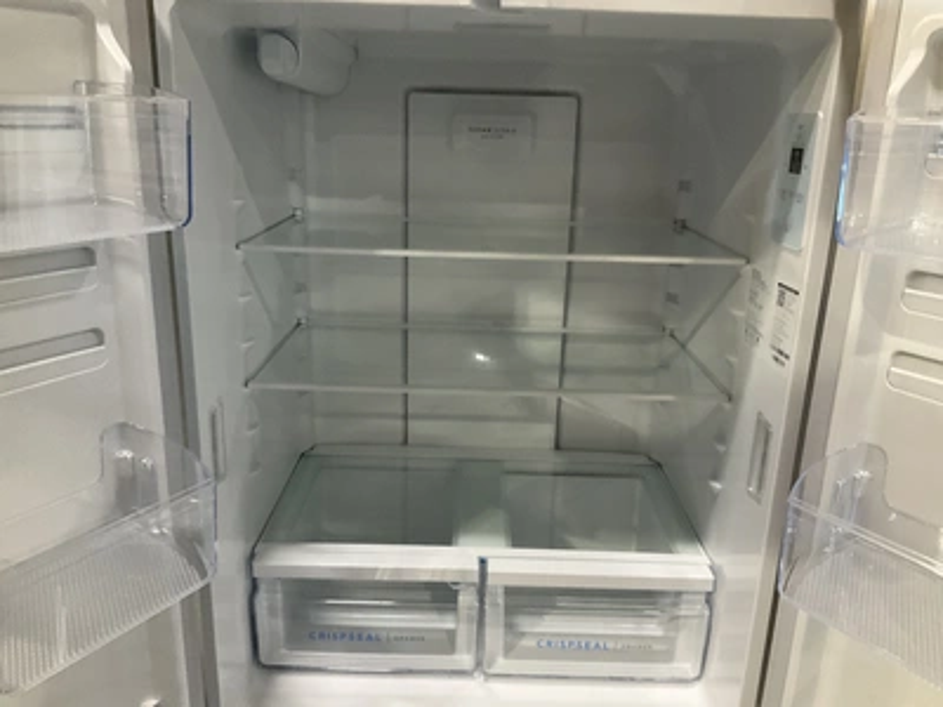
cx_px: 472
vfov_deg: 48.2
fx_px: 790
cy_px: 354
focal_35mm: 29
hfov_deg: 61.7
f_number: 1.8
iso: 250
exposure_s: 1/60
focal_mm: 3
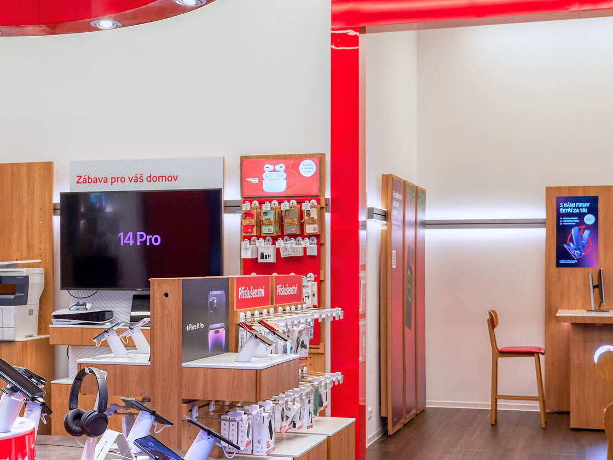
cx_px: 206
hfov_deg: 31.0
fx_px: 1098
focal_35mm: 62
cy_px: 232
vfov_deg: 23.7
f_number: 8
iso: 500
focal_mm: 24
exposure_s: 1/30
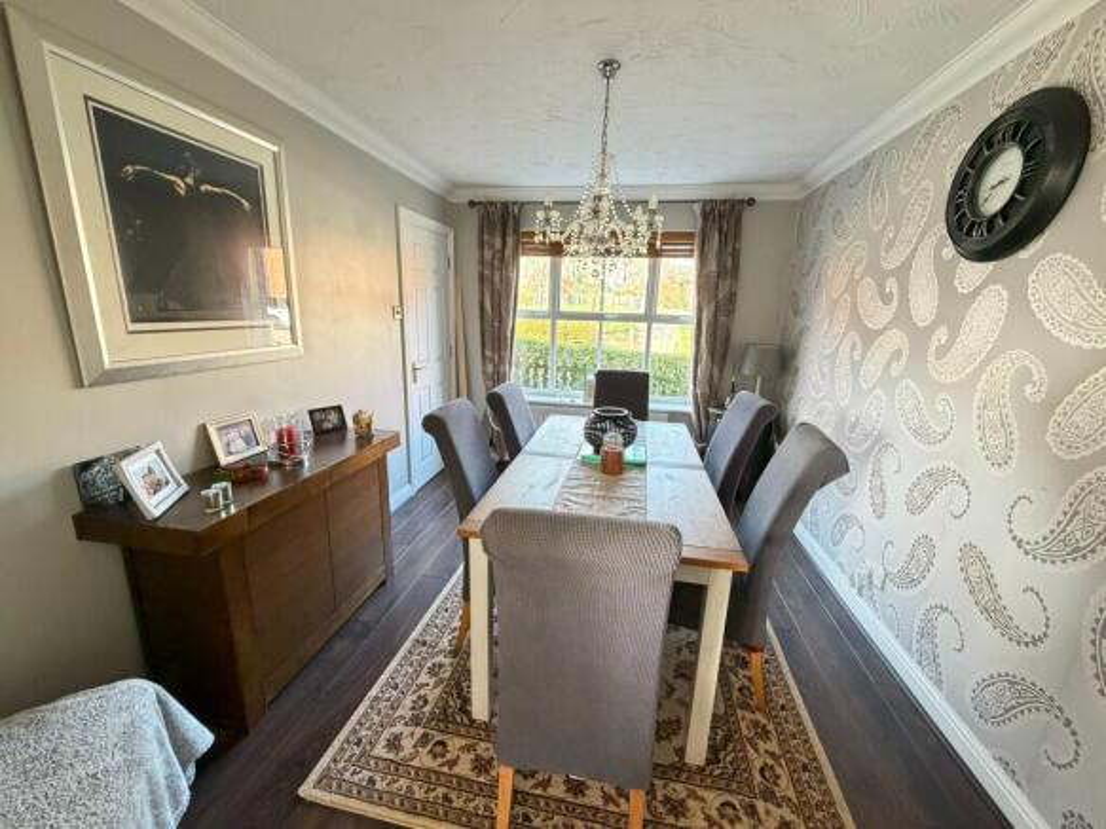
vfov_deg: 85.7
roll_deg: -1.2
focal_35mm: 14
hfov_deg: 102.1
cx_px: 553
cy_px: 414
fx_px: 447
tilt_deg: -12.4
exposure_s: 1/60
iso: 500
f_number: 2.2
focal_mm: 2.22
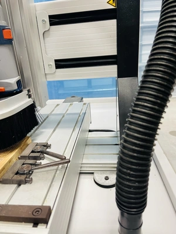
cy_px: 117
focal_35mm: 26
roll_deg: +4.6
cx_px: 88
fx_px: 176
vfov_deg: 67.3
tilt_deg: -20.1
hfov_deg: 53.1
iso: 250
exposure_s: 1/60
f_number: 1.6
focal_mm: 5.1
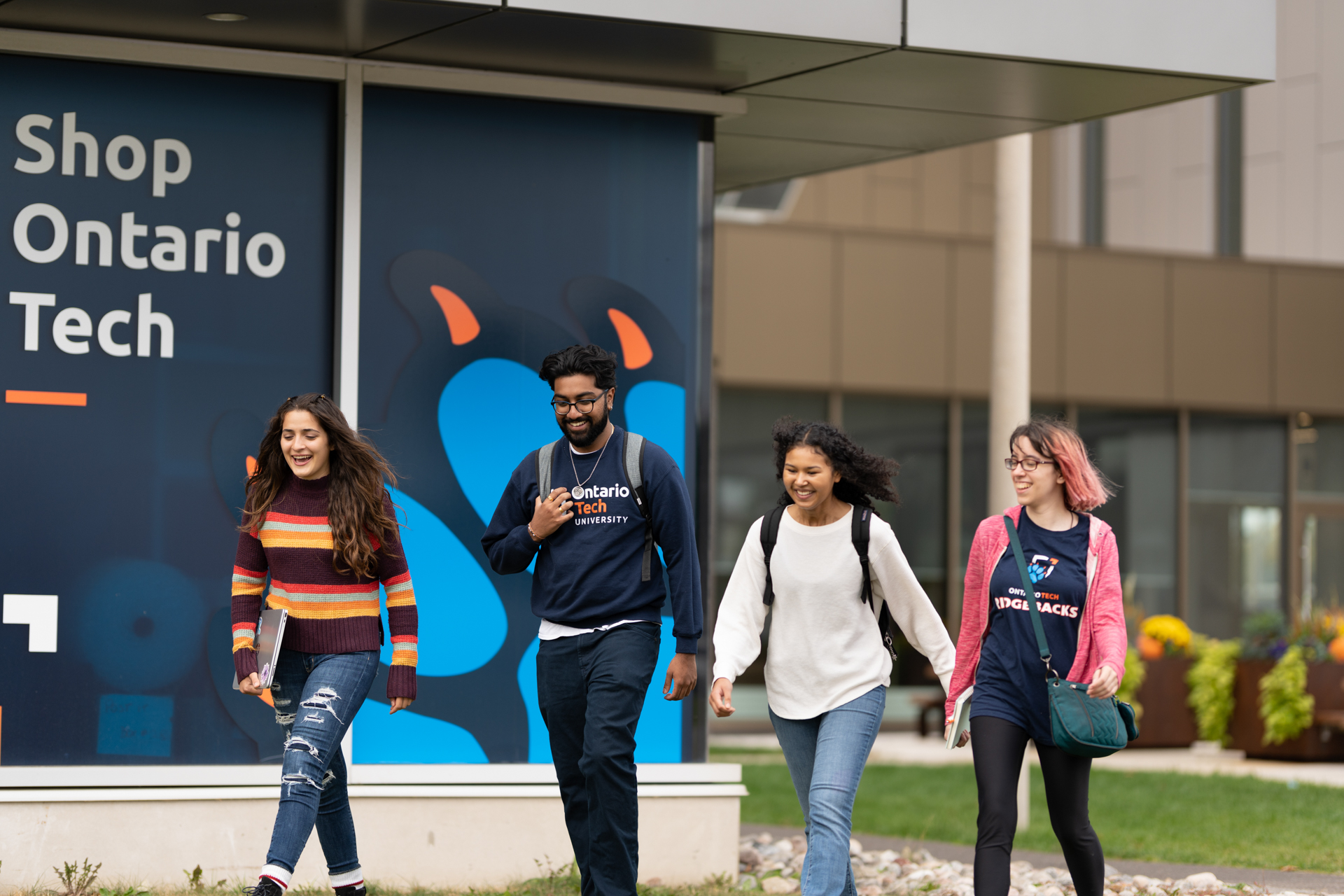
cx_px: 672
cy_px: 448
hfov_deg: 19.5
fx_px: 3920
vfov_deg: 13.0
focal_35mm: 105
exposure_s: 1/1250
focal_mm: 105
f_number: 1.4
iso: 100
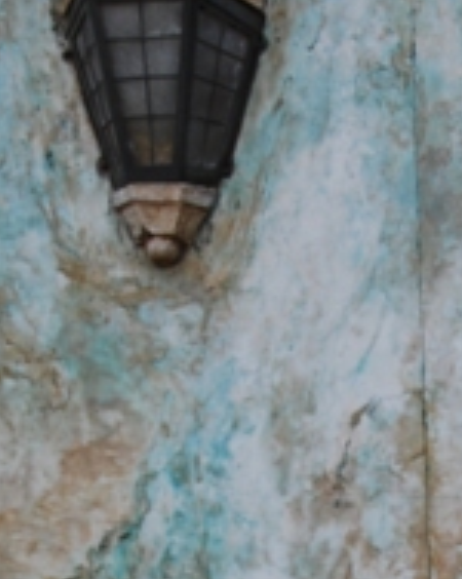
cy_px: 832
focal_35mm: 267
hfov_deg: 5.8
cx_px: 576
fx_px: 4571
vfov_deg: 7.1
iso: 180
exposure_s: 1/125
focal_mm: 46
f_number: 5.6
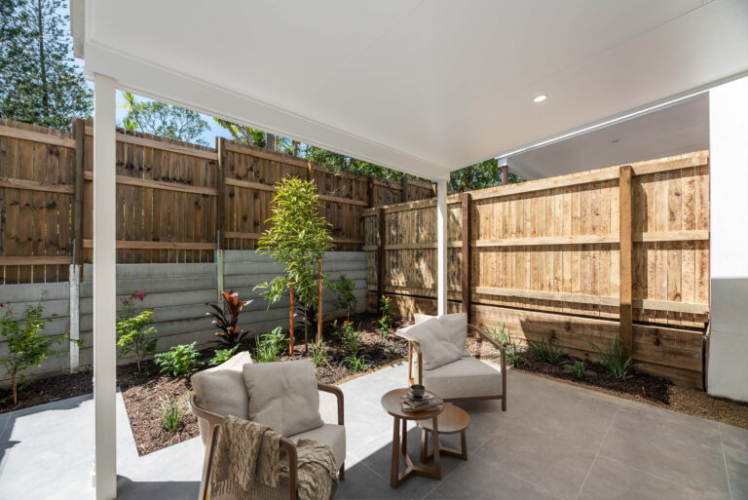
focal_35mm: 14
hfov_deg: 104.2
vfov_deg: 81.3
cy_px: 250
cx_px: 374
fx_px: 291
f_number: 10
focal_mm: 14
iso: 125
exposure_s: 1/125
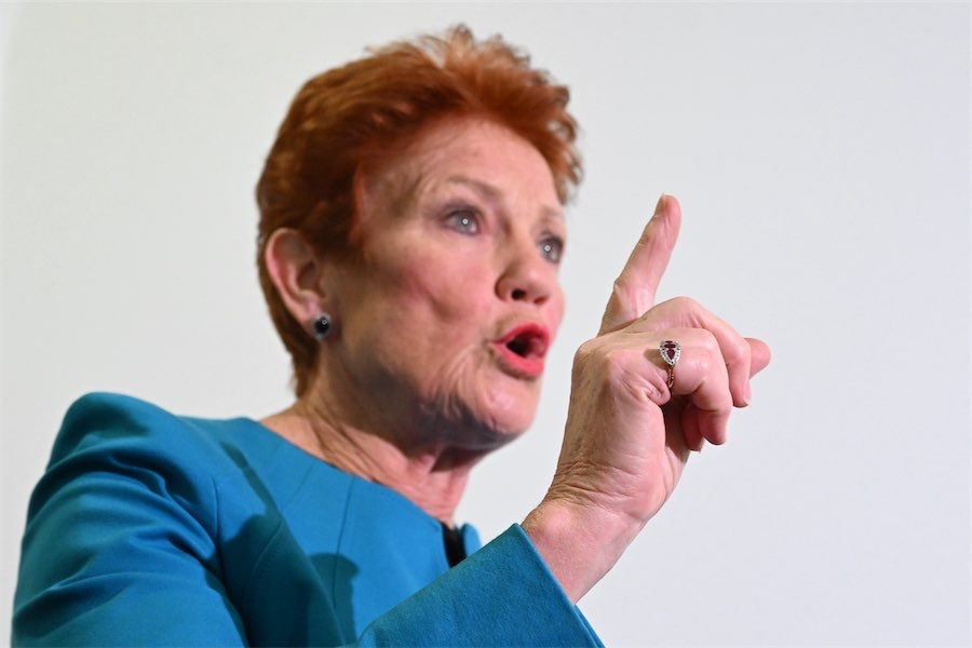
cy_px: 324
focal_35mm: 46
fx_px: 1242
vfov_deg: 29.2
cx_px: 486
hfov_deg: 42.7
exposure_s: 1/160
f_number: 4.5
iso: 2500
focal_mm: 46
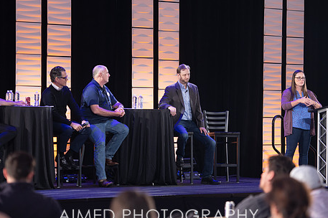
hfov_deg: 12.8
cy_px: 91
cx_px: 163
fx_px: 1457
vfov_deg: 8.6
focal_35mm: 160
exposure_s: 1/250
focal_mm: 122
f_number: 3.2
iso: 500
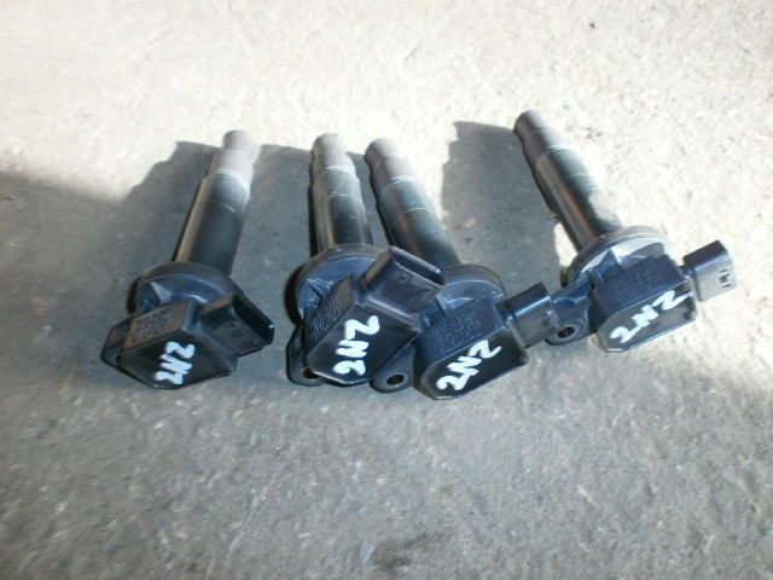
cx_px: 386
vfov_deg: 51.4
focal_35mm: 27
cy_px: 290
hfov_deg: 65.3
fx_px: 603
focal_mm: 4.8
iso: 125
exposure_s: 1/30
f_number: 2.9
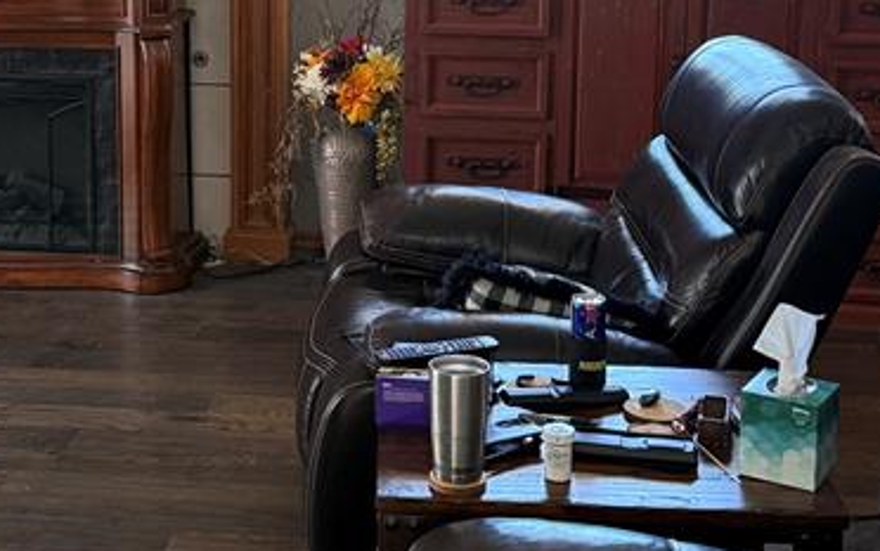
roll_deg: +0.4
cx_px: 310
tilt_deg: -11.0
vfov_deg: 18.3
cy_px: 35
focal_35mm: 70
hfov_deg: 29.2
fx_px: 1680
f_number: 1.78
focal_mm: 6.76
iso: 250
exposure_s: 1/60
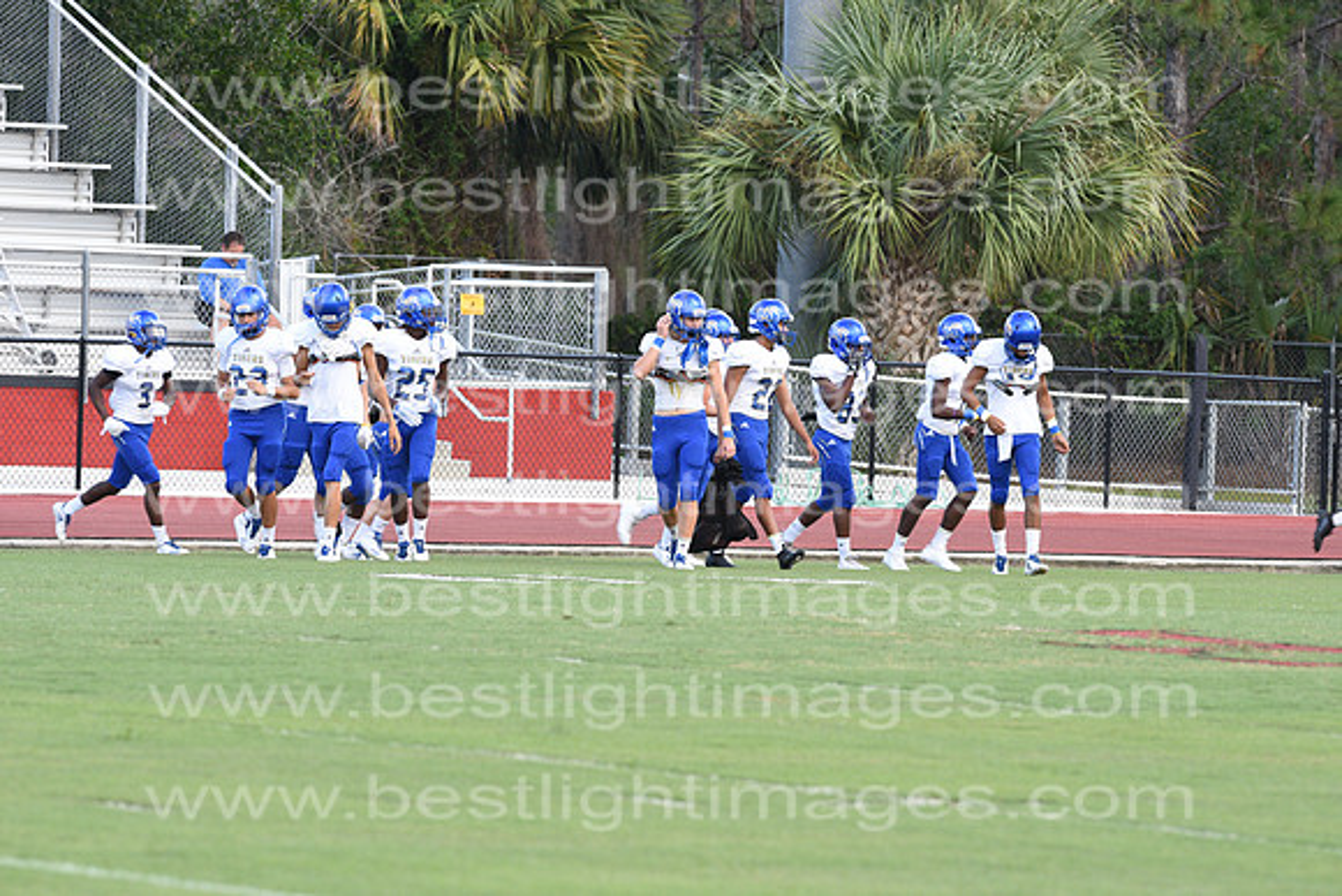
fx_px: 11185
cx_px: 671
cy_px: 448
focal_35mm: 300
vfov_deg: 4.6
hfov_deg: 6.9
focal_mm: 300
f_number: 7.1
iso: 800
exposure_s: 1/160
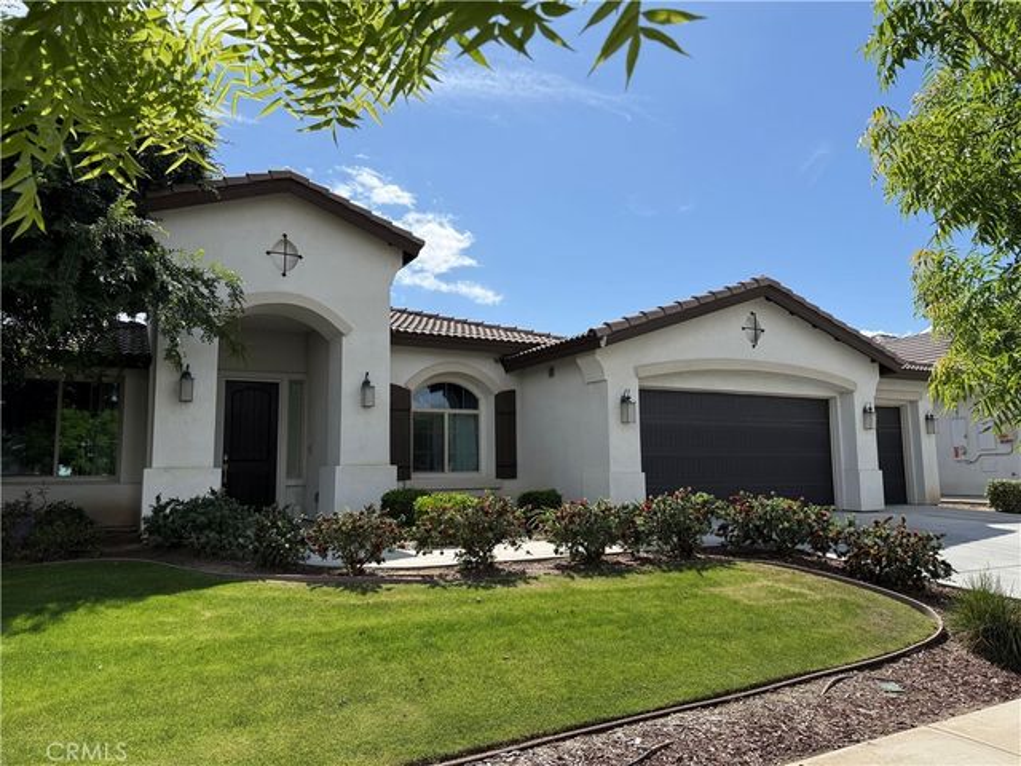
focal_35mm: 24
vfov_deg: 56.8
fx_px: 708
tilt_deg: +7.4
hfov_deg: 71.6
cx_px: 510
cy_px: 383
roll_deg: +0.6
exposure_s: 1/6711
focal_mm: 6.76
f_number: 1.78
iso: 80
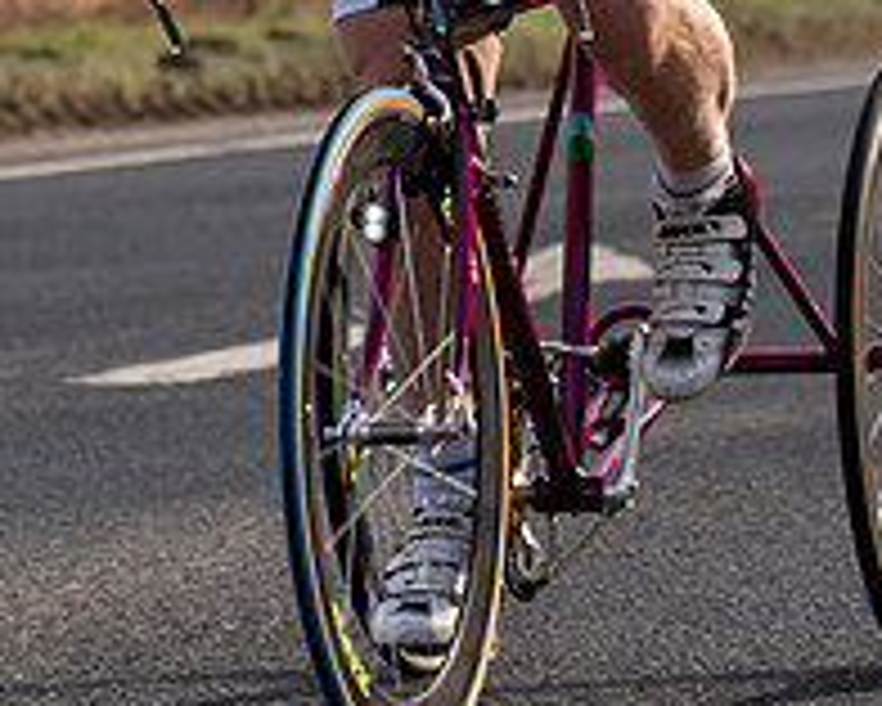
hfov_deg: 6.5
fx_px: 7783
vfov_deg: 5.2
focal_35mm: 298
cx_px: 387
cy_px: -284
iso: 100
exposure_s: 1/800
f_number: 4
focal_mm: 70
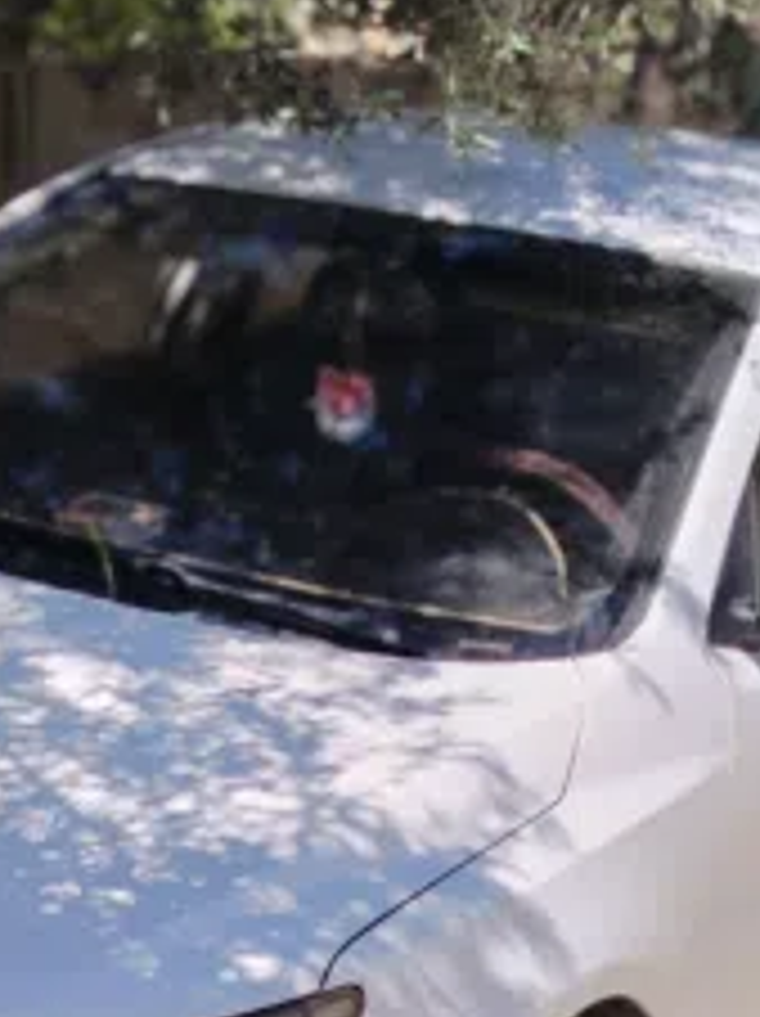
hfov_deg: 17.3
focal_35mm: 85
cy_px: 882
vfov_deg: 22.6
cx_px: 288
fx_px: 2493
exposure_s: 1/886
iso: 100
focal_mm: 3.25
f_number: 4
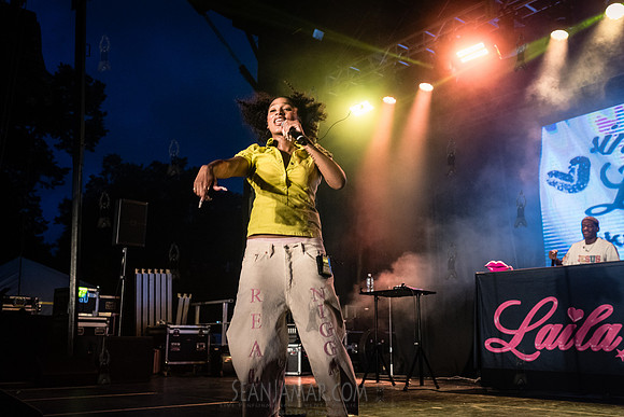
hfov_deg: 54.4
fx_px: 607
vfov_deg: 37.9
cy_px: 208
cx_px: 312
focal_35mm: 35
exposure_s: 1/500
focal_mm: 35
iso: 4000
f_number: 4.5
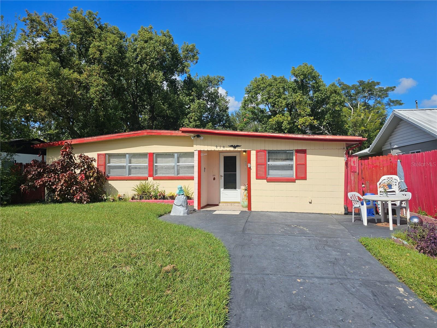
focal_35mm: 23
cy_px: 164
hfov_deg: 73.9
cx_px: 218
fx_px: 290
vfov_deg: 58.9
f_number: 1.7
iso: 10
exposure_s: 1/1126
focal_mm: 6.3
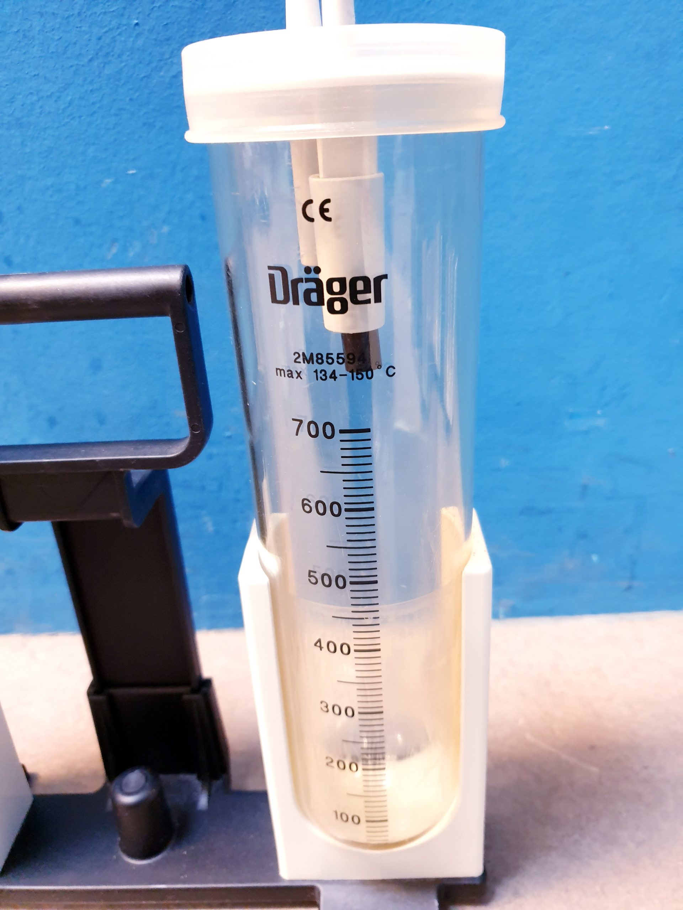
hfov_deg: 53.1
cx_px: 342
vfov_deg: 67.3
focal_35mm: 26
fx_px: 684
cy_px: 455
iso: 250
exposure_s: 1/33
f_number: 1.5
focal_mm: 4.3
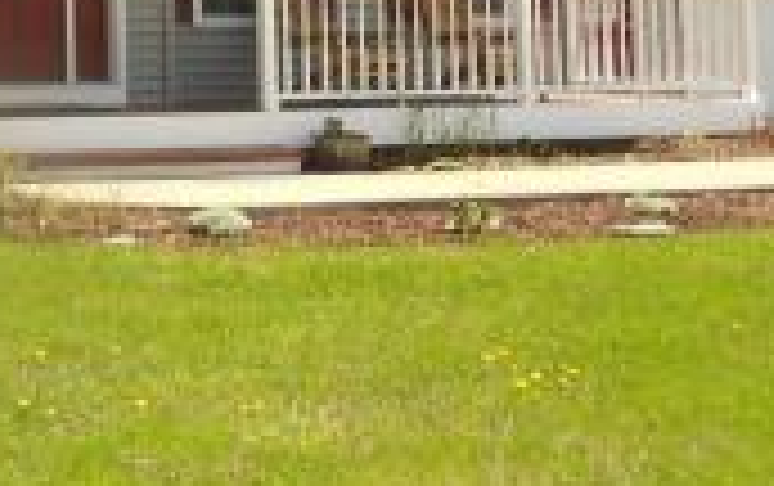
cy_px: -166
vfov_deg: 13.5
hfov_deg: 21.0
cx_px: -122
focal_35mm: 93
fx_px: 1964
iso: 80
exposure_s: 1/500
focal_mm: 4.6
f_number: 3.2
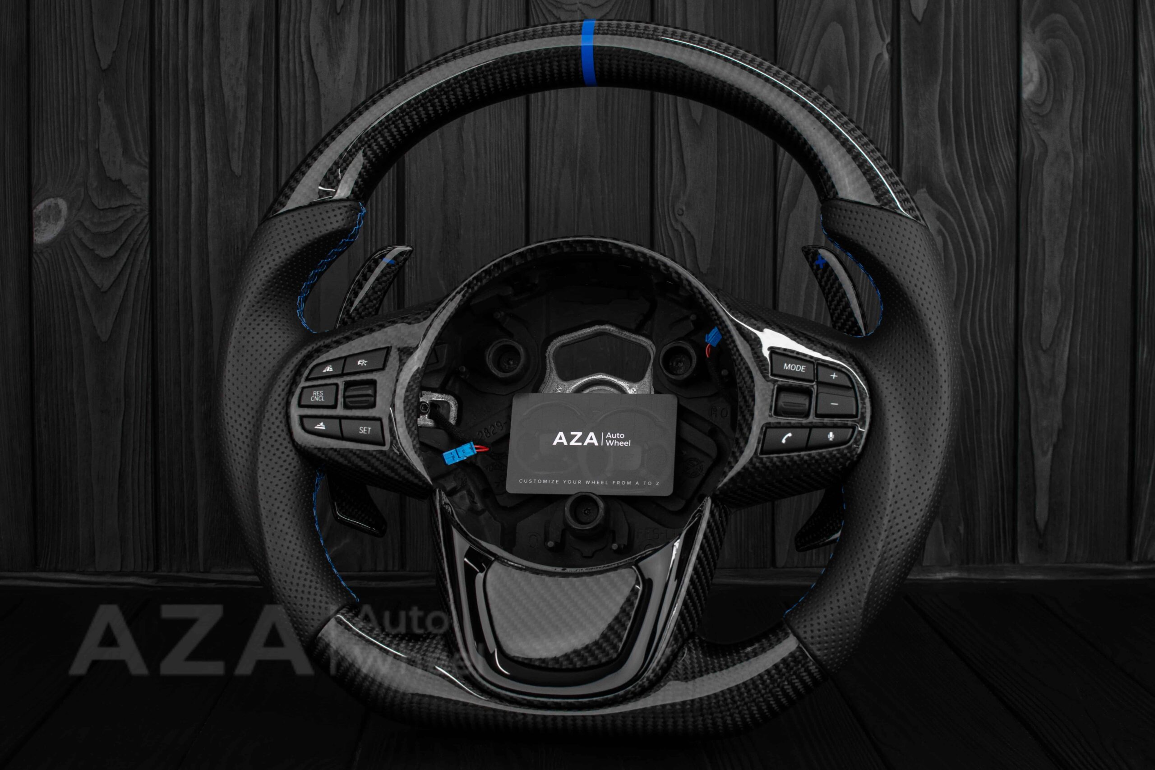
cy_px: 385
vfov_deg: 25.8
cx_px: 578
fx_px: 1684
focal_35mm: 52
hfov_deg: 37.8
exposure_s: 1/125
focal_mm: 35
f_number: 6.3
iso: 500
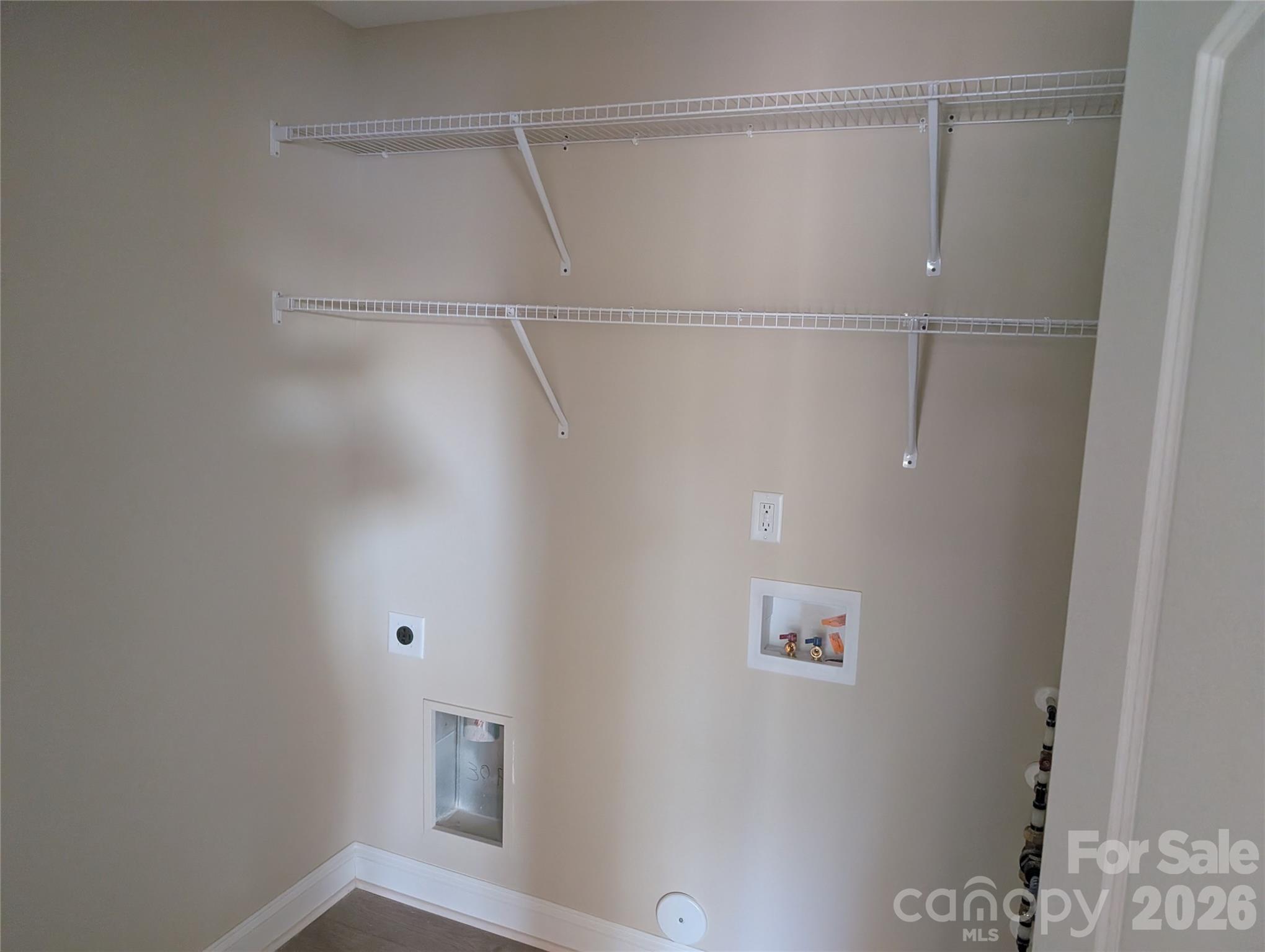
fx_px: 878
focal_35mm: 24
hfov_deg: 71.5
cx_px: 632
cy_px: 476
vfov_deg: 56.9
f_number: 1.68
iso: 2507
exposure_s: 1/120
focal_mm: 6.9
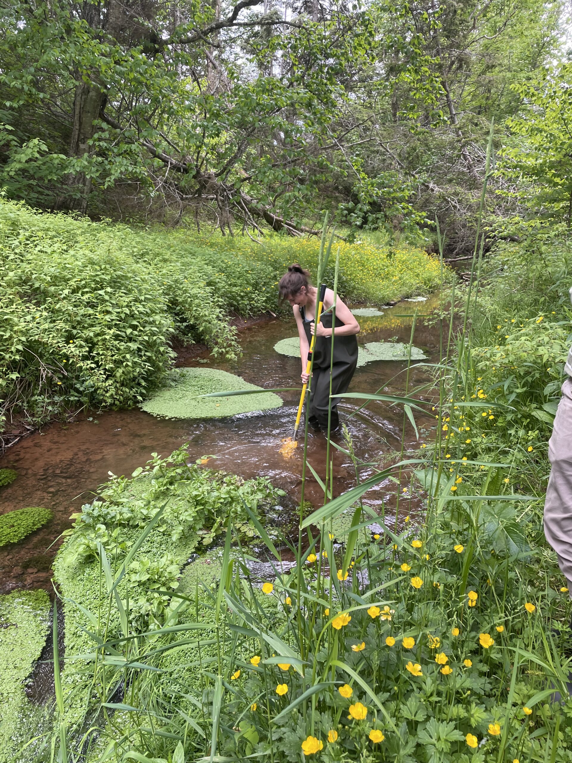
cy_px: 382
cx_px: 286
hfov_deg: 53.1
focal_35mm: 26
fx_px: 573
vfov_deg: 67.3
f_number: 1.6
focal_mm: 4.2
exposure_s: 1/223
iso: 32
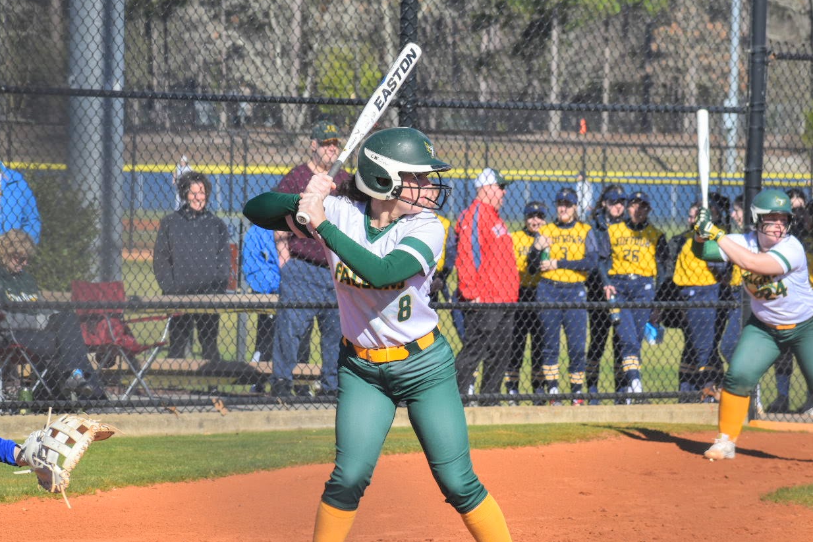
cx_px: 414
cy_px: 325
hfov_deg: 8.0
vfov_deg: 5.4
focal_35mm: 256
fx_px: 5782
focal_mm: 130
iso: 140
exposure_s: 1/500
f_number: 8
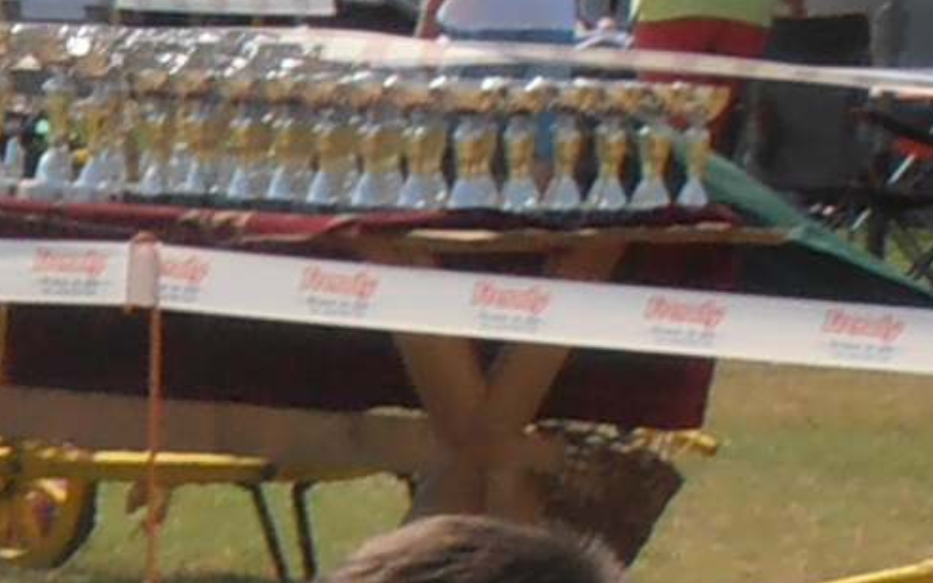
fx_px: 15767
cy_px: 1373
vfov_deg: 2.1
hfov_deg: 3.3
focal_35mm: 620
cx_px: -1412
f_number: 13
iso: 80
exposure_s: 1/100
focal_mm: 15.51
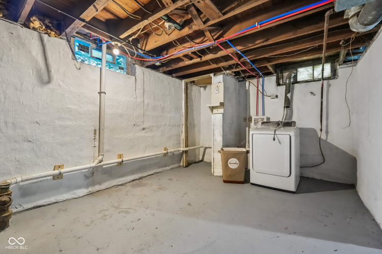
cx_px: 191
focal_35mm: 16
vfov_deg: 73.7
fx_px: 170
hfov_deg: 96.7
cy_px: 127
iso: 6400
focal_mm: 16
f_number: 8
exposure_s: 1/30
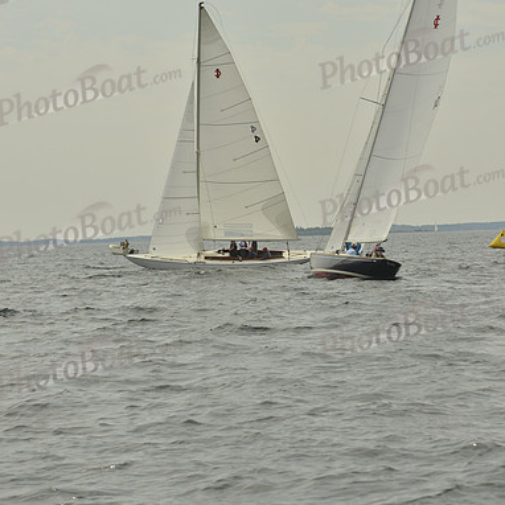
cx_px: 251
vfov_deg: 13.5
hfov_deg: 13.5
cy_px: 143
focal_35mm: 129
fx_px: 2129
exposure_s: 1/800
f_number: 10
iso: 200
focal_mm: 100
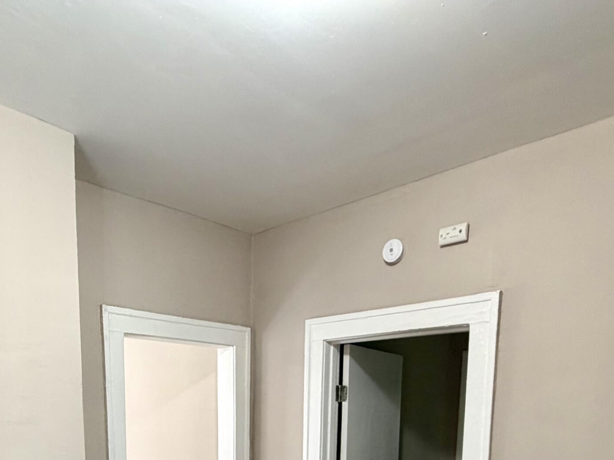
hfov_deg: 59.1
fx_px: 532
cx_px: 228
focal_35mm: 30
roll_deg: +0.2
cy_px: 490
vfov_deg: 39.5
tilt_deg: -7.8
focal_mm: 2.22
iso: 320
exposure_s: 1/60
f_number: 2.2
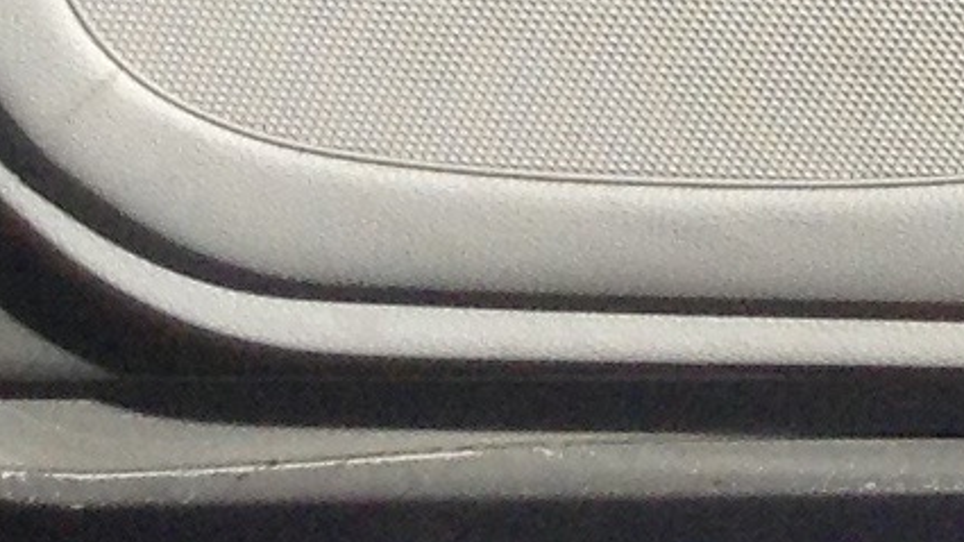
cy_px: -1415
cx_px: 2844
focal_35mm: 219
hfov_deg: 8.4
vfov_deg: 5.1
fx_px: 5598
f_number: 2.4
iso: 25
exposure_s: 1/1233
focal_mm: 3.3
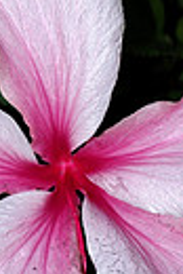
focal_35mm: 207
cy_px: 65
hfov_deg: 6.7
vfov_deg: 9.9
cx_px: 58
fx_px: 1574
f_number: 2.8
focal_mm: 40
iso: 100
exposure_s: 1/100
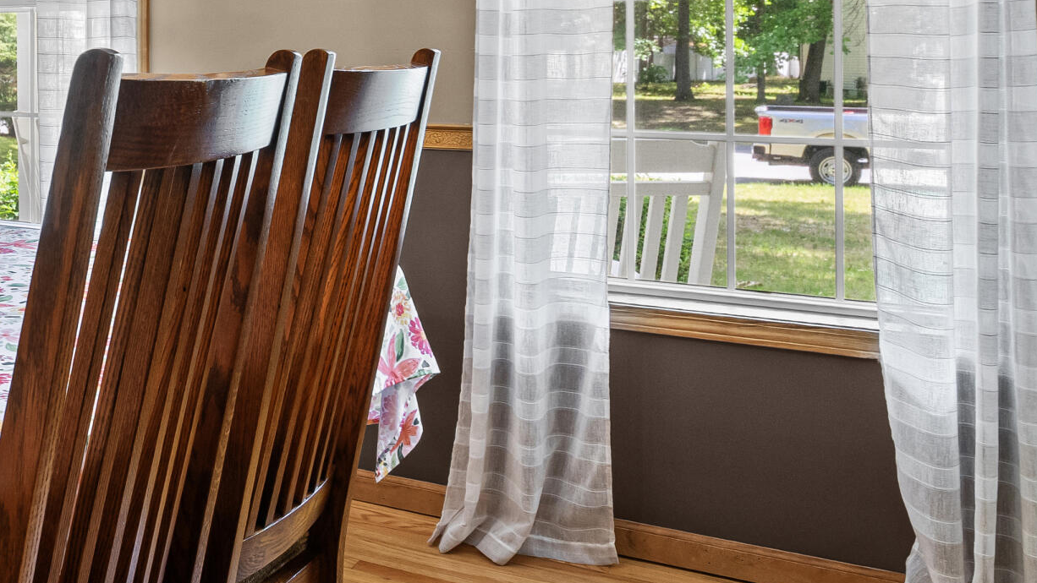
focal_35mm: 41
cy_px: -33
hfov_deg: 43.7
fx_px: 1128
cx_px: 50
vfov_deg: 27.0
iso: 640
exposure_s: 1/4
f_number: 8
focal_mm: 16
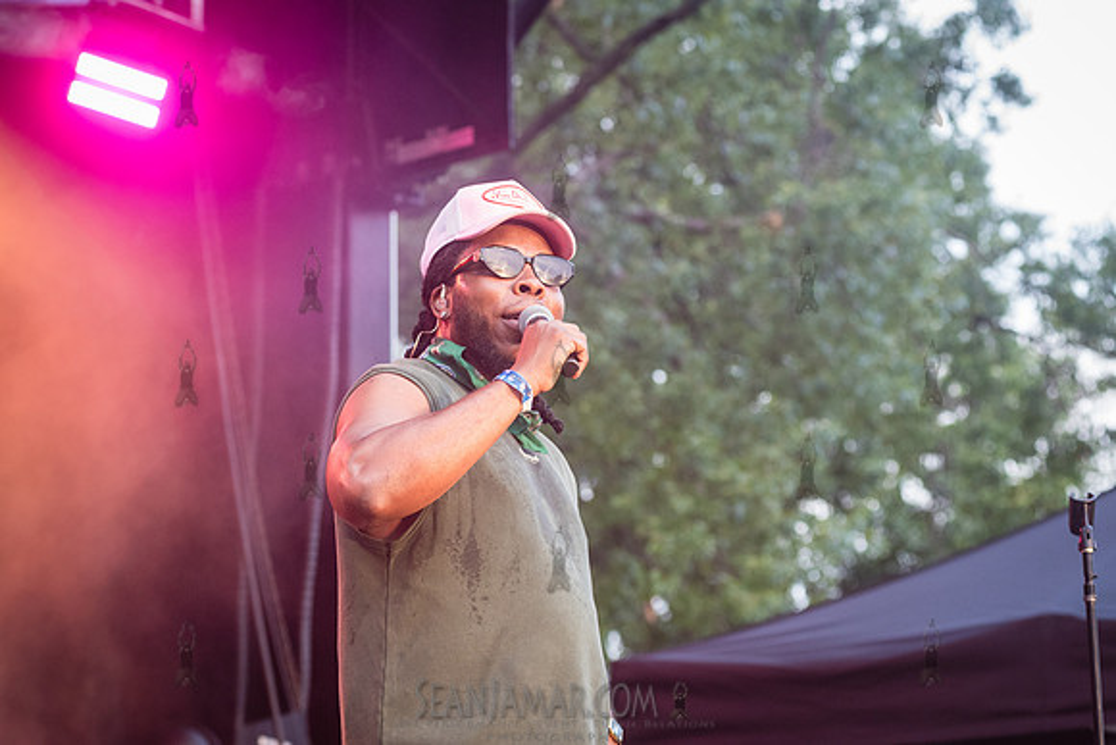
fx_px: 3516
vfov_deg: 12.1
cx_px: 461
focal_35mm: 113
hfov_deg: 18.0
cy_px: 343
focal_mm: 92
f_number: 4.5
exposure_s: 1/250
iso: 1600
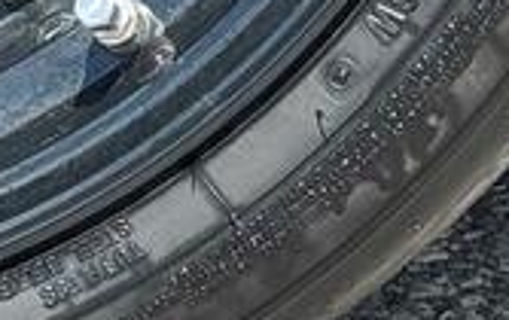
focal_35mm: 389
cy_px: -646
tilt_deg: -13.3
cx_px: -357
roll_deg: +2.6
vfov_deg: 3.3
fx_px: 5405
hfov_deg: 5.3
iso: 64
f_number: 1.78
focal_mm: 6.76
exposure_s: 1/888
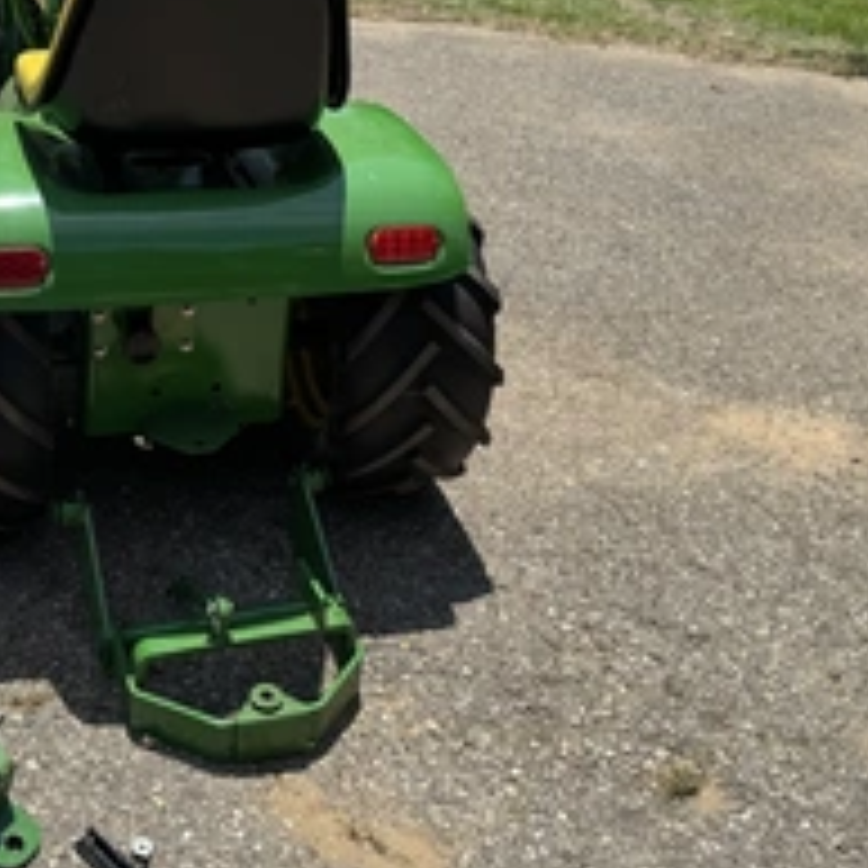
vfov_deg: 38.0
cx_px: 202
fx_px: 1248
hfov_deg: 37.3
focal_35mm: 44
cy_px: 297
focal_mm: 6.76
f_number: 1.78
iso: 80
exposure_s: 1/3802
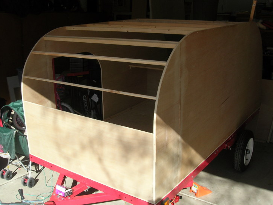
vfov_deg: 34.3
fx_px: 331
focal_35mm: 42
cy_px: 94
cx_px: 129
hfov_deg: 44.8
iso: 64
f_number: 4.8
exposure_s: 1/406
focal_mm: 7.8
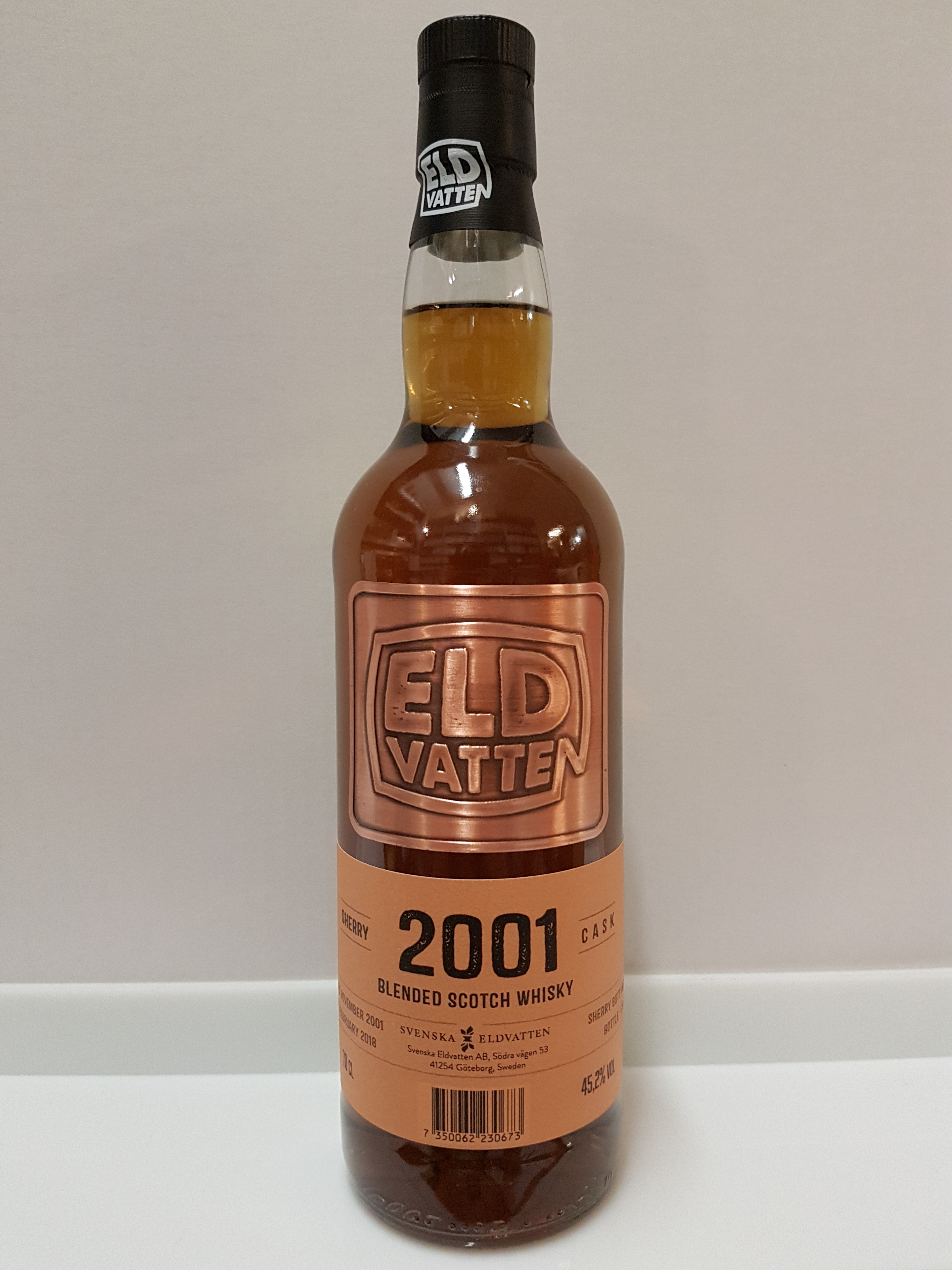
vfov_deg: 67.3
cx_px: 476
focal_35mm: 26
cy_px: 635
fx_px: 953
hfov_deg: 53.1
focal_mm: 4.2
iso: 200
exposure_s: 1/50
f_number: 1.7
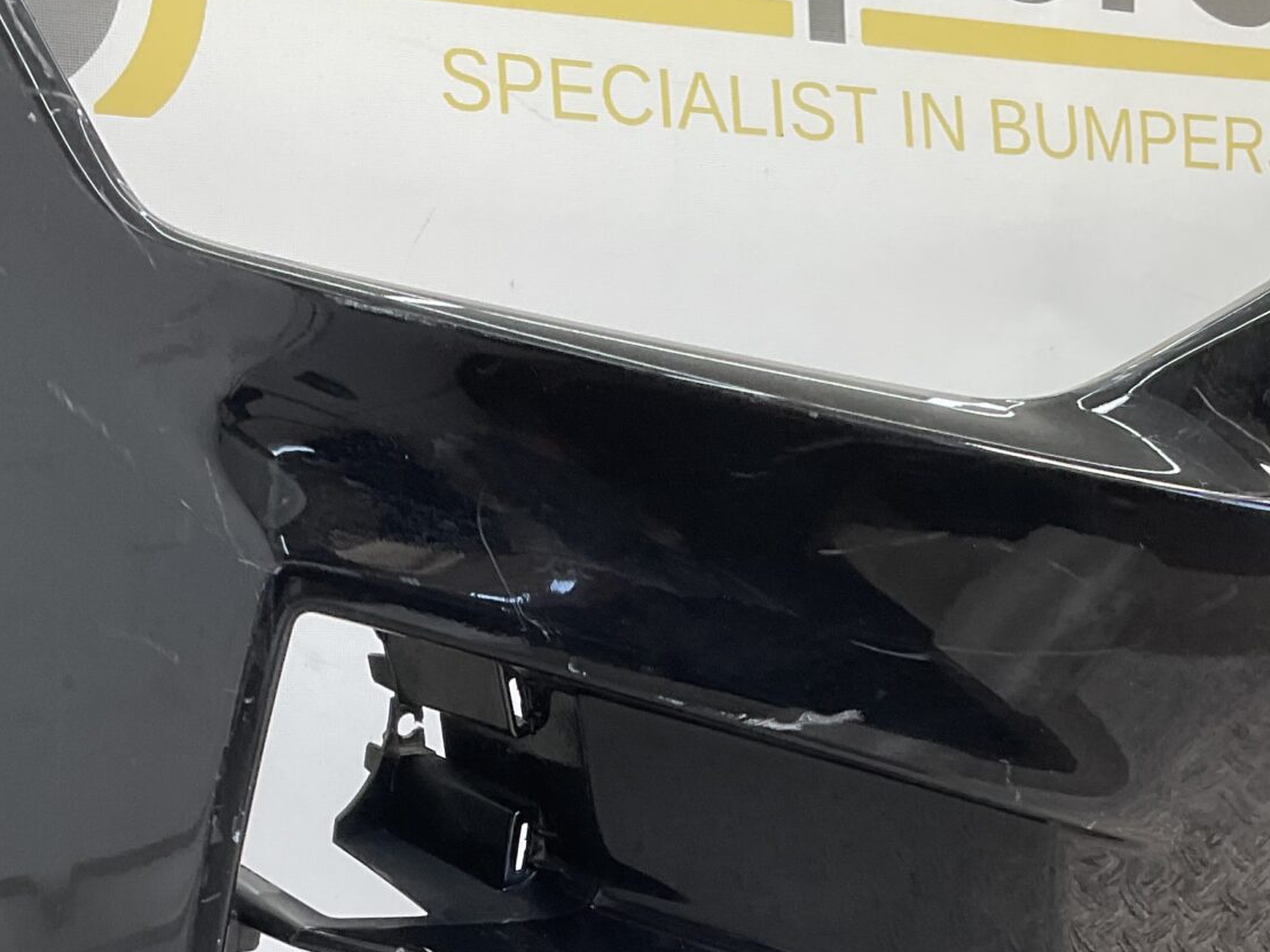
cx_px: 638
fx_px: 2458
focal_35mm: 67
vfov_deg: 21.1
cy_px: 975
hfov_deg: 29.0
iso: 20
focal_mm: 3
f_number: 1.8
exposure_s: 1/100
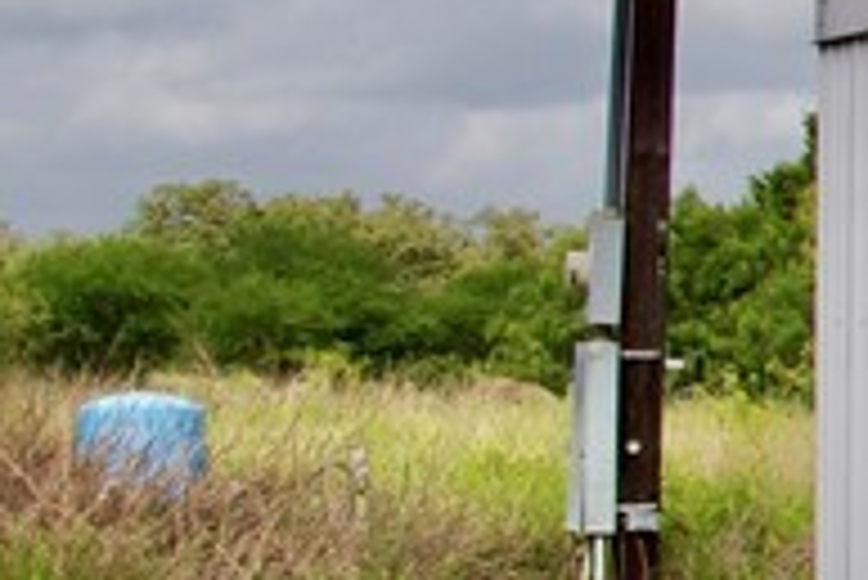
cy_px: 198
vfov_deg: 8.1
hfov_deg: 10.5
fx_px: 4078
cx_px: 2046
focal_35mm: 169
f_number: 8
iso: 100
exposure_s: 1/320
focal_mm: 20
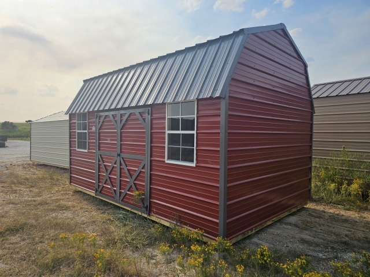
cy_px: 138
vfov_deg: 58.9
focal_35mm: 23
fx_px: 246
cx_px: 185
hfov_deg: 73.9
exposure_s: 1/836
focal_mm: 6.3
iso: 10
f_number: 1.7
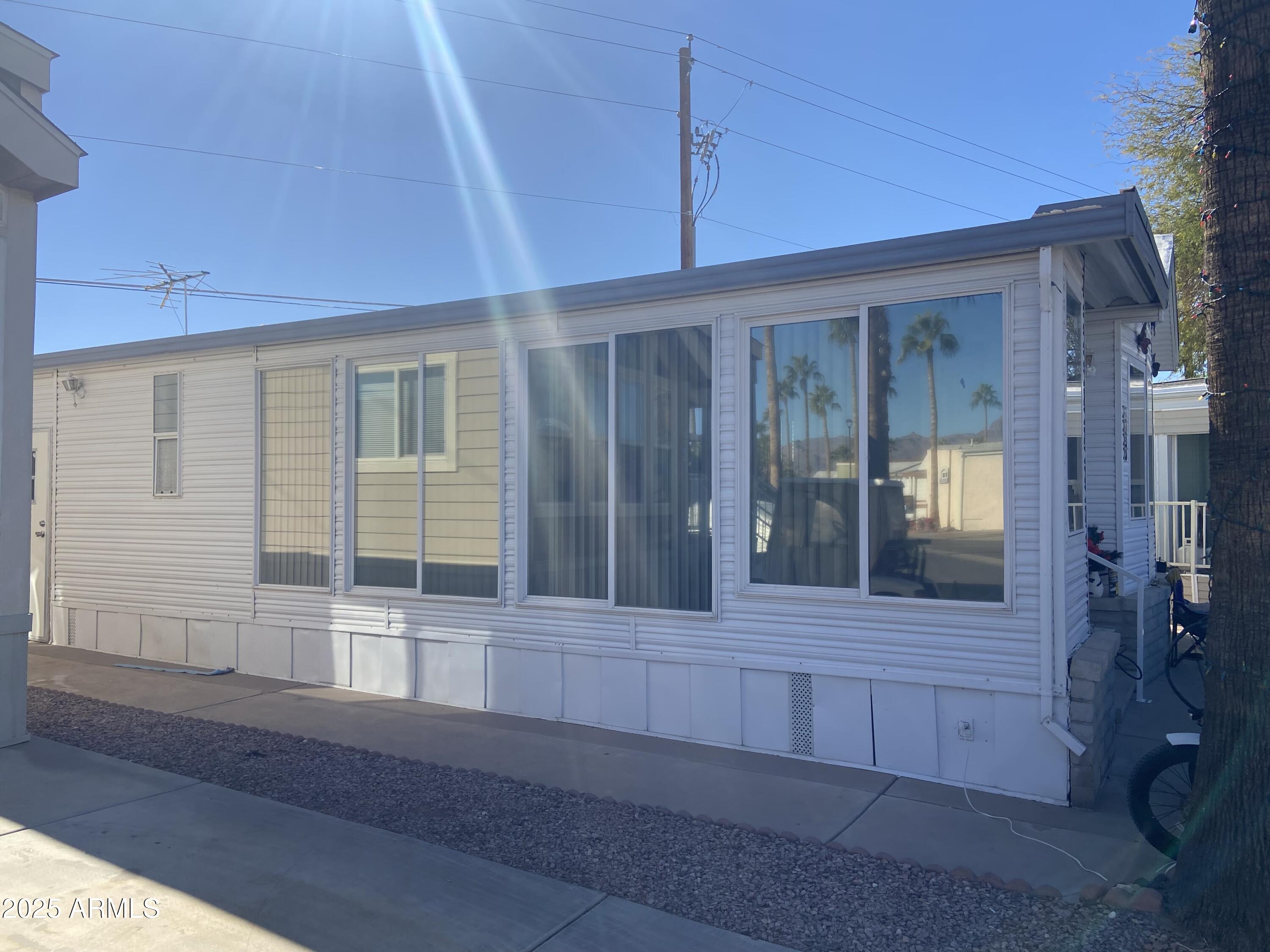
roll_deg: +0.1
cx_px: 635
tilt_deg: +0.5
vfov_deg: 53.1
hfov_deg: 67.3
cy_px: 476
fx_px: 954
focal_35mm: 26
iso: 32
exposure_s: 1/3300
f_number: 1.8
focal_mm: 4.25
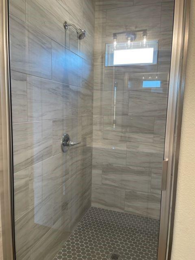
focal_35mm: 26
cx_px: 98
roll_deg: -0.9
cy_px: 130
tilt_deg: -6.6
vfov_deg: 67.3
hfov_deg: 53.1
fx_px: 195
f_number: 1.6
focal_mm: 4.2
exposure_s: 1/120
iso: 100
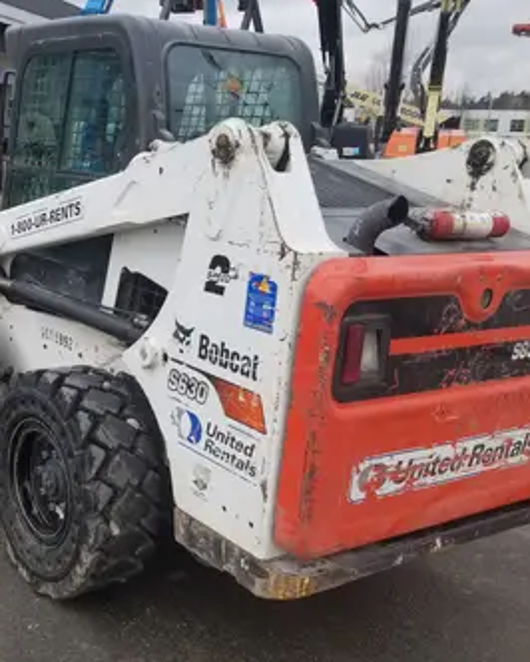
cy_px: 358
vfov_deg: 43.8
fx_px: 823
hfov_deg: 34.4
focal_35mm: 42
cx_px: 94
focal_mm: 4.25
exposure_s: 1/406
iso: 50
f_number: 1.7
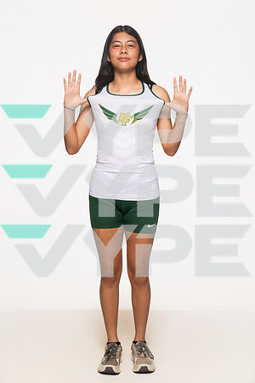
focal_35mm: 58
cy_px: 192
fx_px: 616
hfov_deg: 23.4
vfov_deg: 34.5
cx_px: 128
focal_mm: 58
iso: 800
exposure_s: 1/320
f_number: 7.1
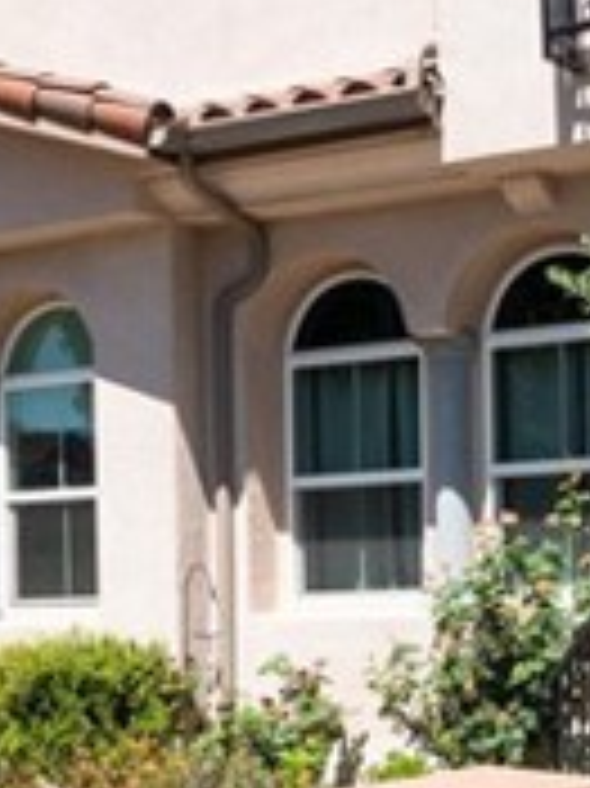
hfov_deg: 16.4
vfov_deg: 21.5
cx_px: 320
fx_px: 2048
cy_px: 644
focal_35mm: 90
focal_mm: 16
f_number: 8
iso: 125
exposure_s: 1/800
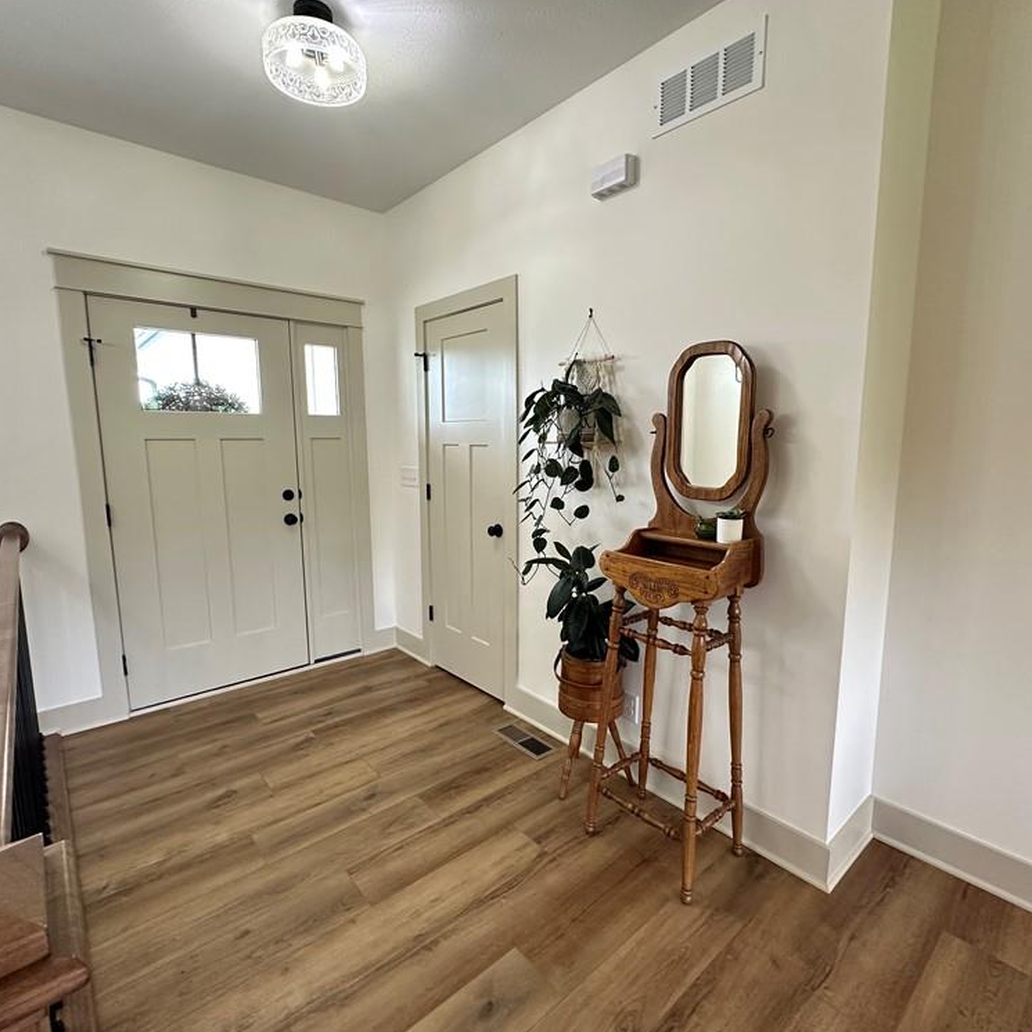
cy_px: 517
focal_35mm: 17
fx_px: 573
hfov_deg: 84.0
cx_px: 525
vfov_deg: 84.0
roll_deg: -0.4
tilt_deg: -7.4
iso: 320
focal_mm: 2.22
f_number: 2.2
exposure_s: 1/120
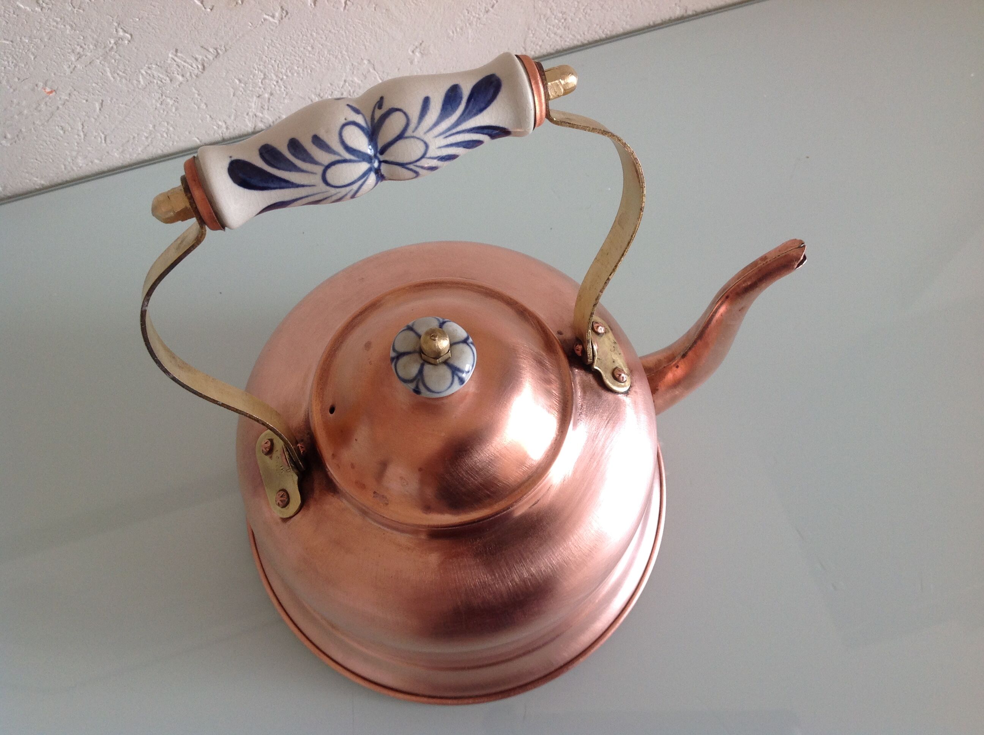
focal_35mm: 35
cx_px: 492
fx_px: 993
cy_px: 368
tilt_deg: -69.8
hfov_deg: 52.7
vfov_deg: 40.6
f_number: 2.4
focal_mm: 4.28
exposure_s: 1/60
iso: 64
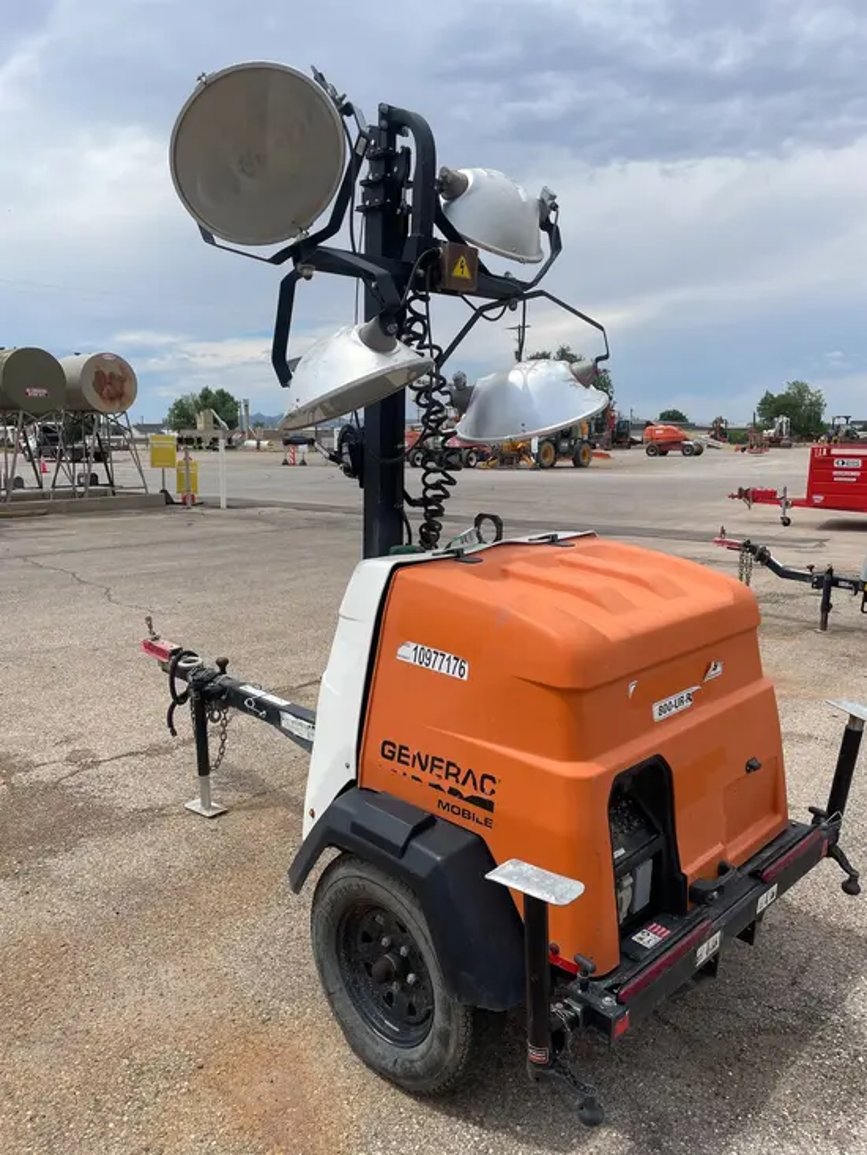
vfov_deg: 67.3
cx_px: 434
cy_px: 578
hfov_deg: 53.1
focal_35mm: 26
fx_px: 868
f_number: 1.6
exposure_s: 1/4292
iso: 32
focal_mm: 4.2
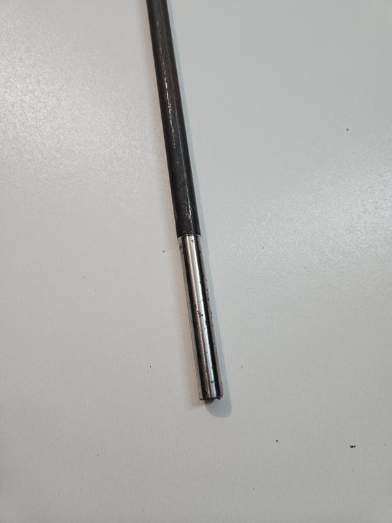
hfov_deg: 58.9
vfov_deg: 73.9
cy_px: 262
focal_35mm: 23
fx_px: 347
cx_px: 196
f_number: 1.8
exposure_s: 1/100
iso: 200
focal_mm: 5.4
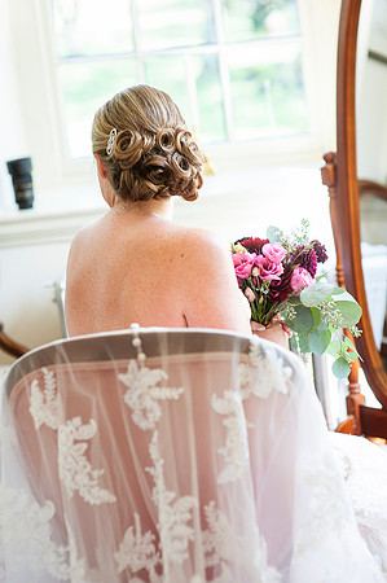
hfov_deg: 16.0
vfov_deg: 23.9
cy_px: 292
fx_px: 1374
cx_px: 194
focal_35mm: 85
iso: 640
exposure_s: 1/200
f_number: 2.8
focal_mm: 85
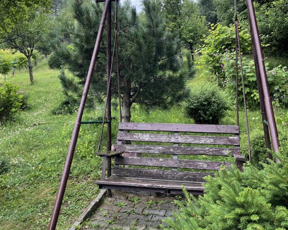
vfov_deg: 39.6
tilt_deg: +10.8
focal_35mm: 37
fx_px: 315
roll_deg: -1.3
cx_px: 139
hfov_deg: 49.1
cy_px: 75
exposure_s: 1/270
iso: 32
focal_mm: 4.2
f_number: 1.6
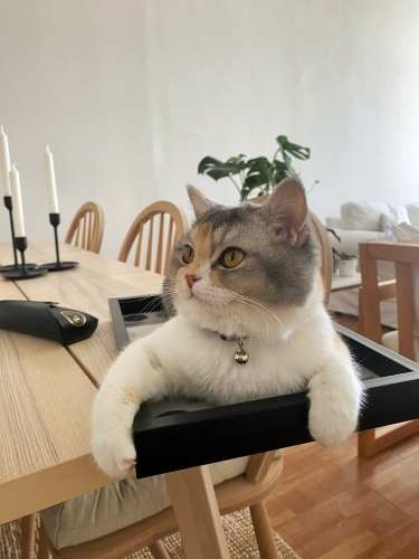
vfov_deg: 67.3
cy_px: 280
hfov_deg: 53.1
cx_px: 210
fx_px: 420
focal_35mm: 26
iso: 125
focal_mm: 4.25
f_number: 1.8
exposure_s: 1/67
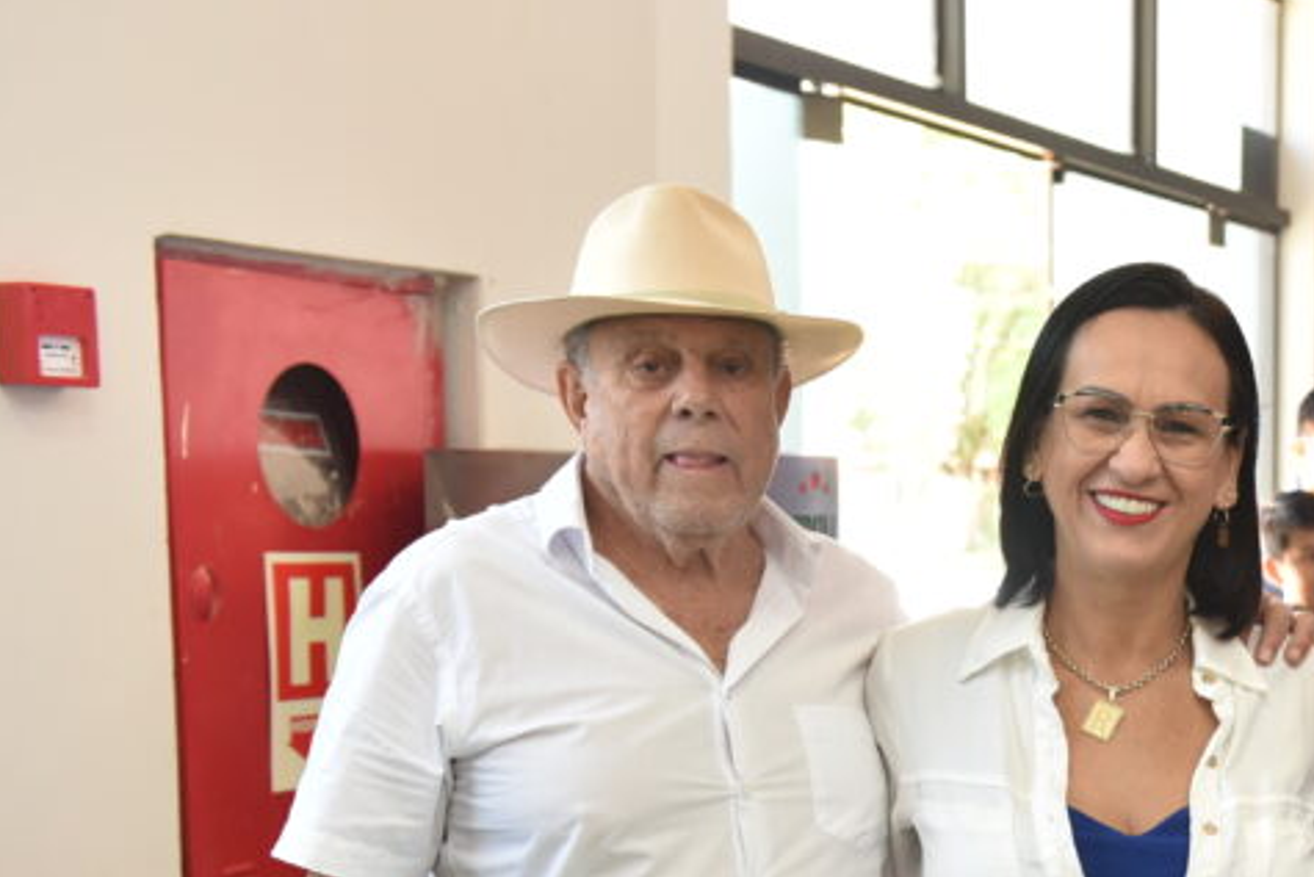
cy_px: 829
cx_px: 1320
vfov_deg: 19.3
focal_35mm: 69
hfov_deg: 27.5
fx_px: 2519
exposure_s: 1/160
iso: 1600
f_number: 3.2
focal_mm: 32
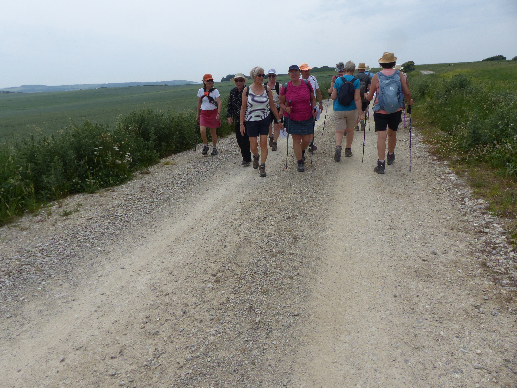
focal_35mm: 25
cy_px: 194
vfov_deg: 54.9
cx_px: 258
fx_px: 373
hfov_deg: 69.4
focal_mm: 4.5
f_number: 4
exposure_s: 1/1300
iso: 100
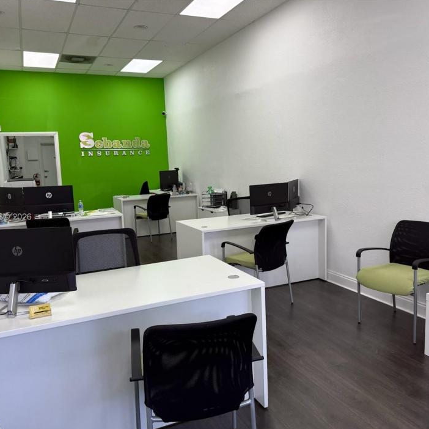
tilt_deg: -6.9
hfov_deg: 55.6
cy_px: 218
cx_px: 211
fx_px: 407
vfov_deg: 55.6
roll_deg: +1.2
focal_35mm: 29
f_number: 1.78
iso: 64
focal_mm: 6.76
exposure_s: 1/120
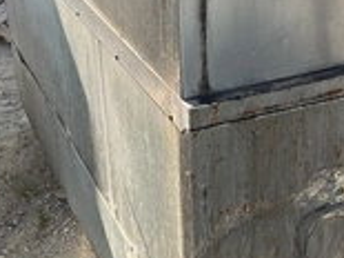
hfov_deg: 26.0
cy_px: 109
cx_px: 202
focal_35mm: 75
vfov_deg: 19.6
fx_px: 745
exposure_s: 1/599
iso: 25
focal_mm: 3
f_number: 1.8
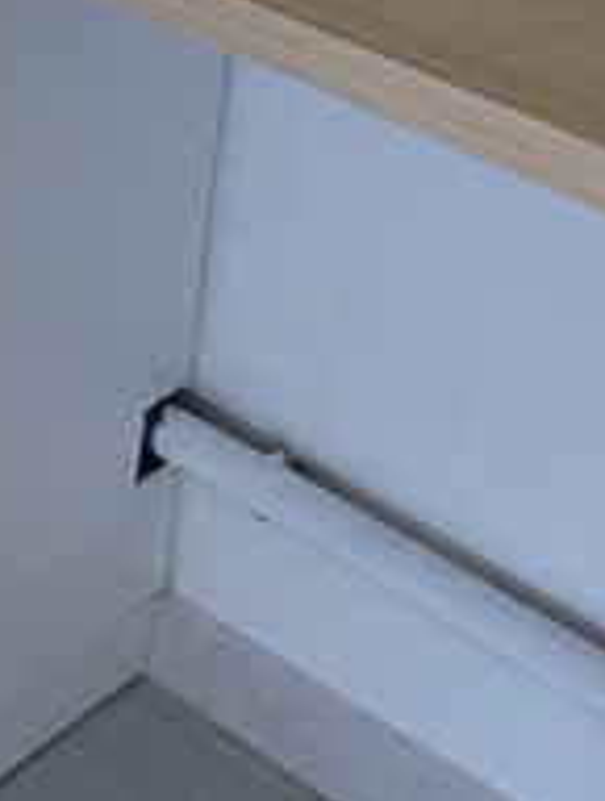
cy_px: -713
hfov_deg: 11.5
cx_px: -968
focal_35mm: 100
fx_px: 2320
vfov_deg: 16.0
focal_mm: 2.35
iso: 49
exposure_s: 1/45.6
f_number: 2.2
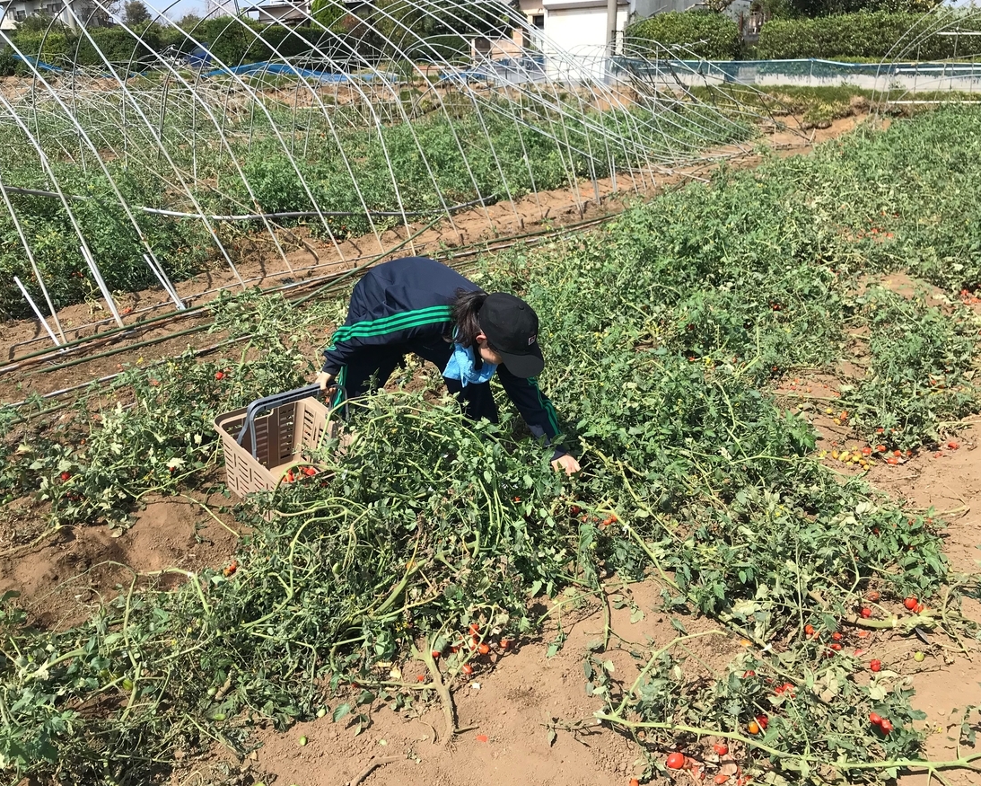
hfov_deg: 58.7
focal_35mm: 30
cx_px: 459
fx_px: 871
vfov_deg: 48.5
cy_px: 390
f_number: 1.8
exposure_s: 1/1681
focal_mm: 3.99
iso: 20
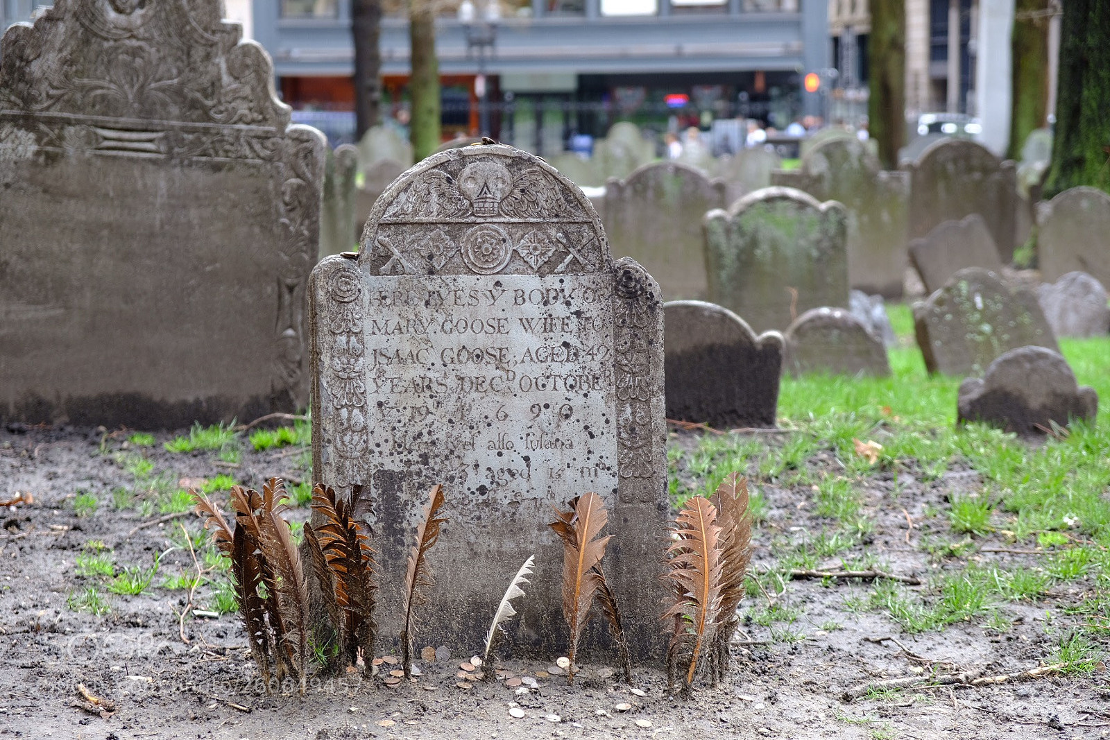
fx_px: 2559
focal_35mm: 83
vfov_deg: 16.5
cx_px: 555
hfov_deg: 24.5
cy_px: 370
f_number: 4
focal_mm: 55
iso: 200
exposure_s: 1/90
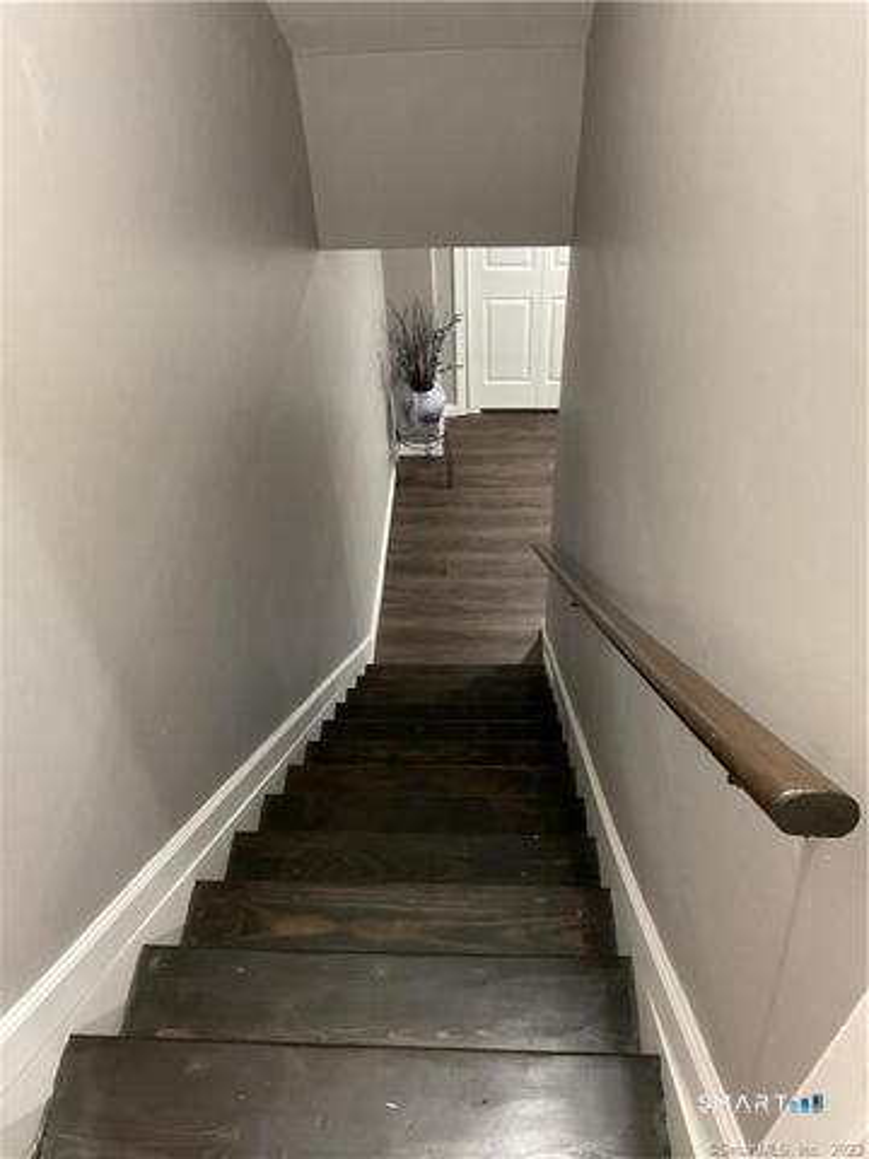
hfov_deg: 48.2
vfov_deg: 61.7
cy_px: 580
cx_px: 434
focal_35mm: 29
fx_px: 971
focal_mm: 3
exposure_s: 1/30
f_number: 1.8
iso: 320
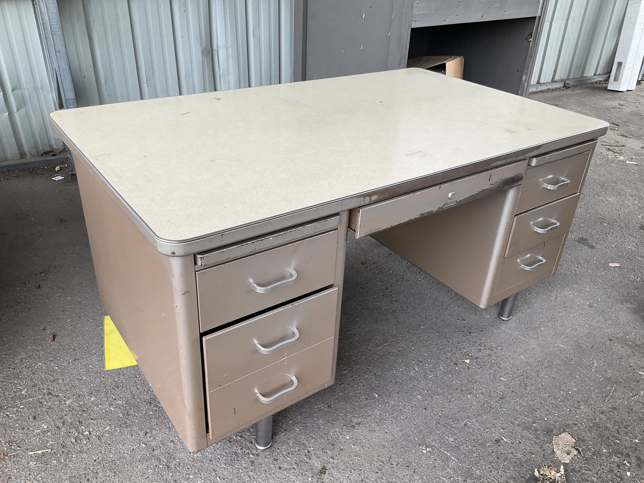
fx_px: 540
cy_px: 242
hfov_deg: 61.7
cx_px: 322
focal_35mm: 29
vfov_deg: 48.2
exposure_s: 1/128
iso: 16
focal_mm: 3
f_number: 1.8
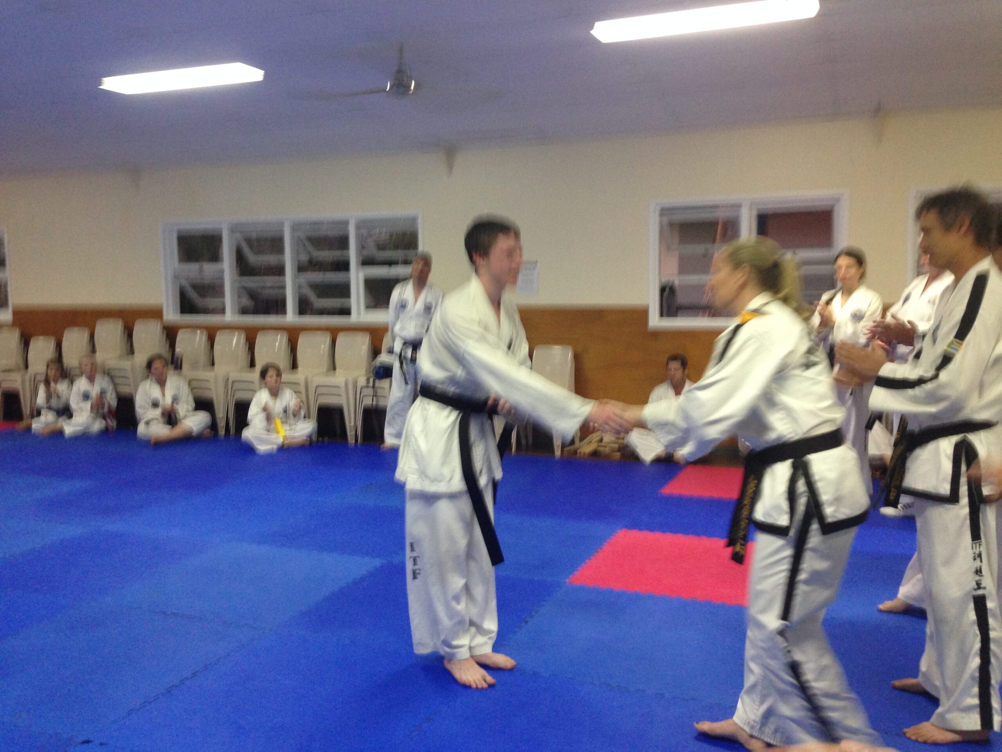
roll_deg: -1.0
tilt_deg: -8.0
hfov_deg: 55.4
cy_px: 376
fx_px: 955
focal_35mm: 33
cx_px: 501
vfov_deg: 42.9
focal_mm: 4.12
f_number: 2.4
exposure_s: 1/20
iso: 160
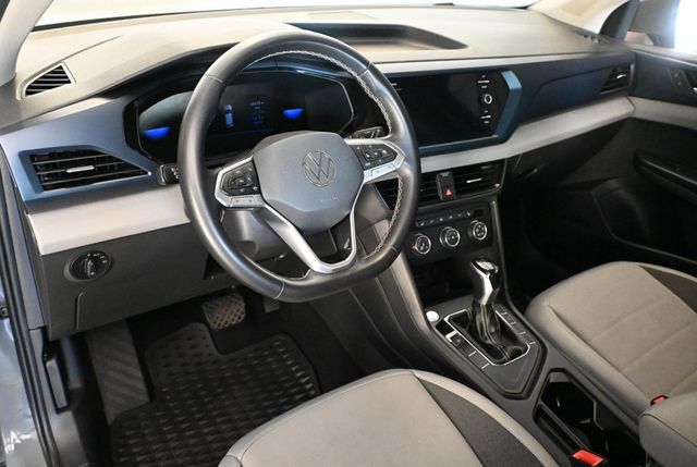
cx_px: 348
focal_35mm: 29
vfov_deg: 44.8
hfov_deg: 63.1
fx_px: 567
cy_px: 234
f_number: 3.8
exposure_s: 1/60
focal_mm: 19.5
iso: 11400
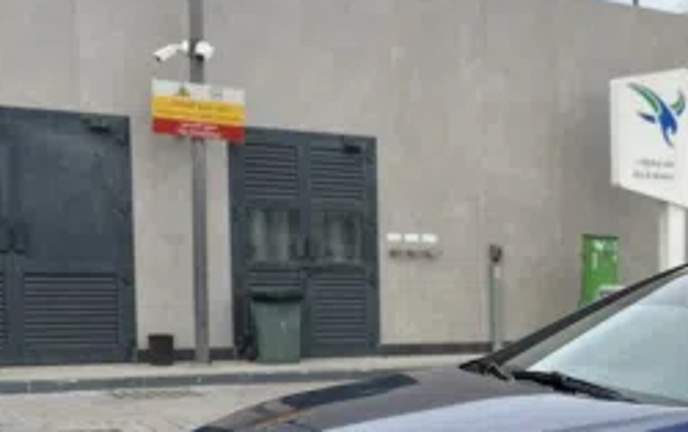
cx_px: 806
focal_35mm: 65
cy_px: 388
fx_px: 1220
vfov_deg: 19.7
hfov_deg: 27.9
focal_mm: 6.86
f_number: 1.78
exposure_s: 1/2591
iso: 80
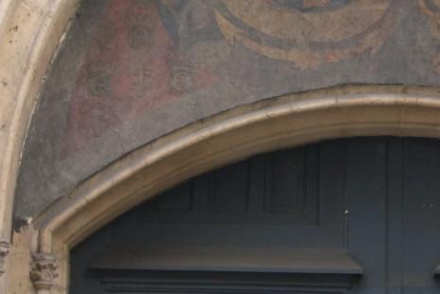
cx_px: 394
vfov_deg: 7.7
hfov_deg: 11.5
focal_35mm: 177
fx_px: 2164
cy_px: -62
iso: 100
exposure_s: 1/47.7
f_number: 4
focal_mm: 16.3
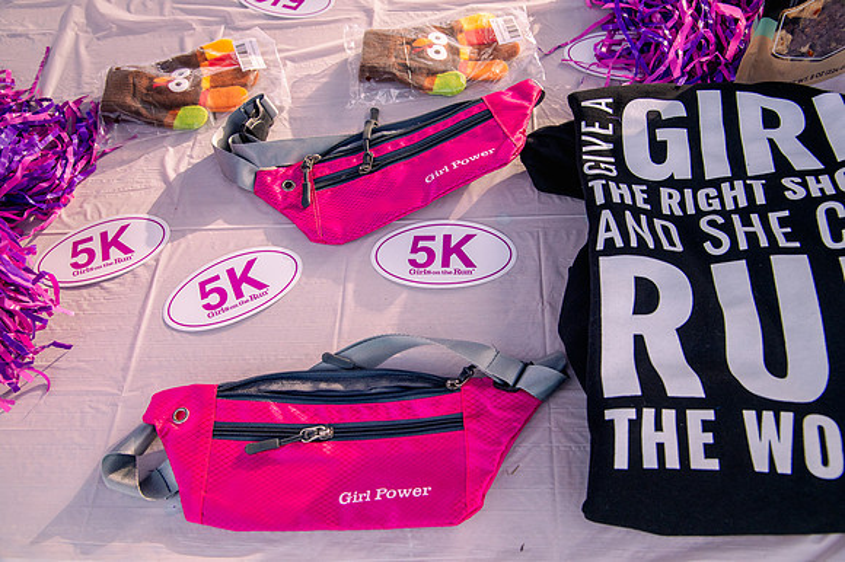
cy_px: 281
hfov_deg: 58.7
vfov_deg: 41.1
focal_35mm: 32
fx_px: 751
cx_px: 422
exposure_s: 1/1000
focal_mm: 32
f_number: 6.3
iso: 800
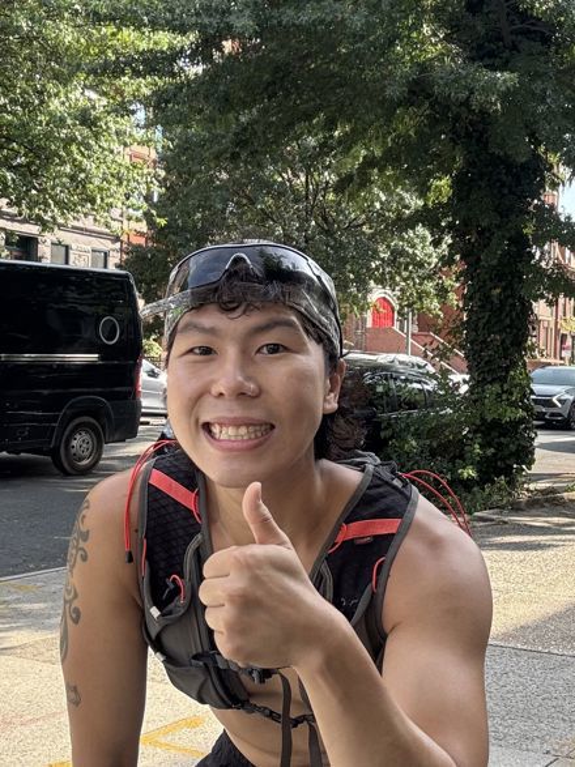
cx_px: 288
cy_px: 384
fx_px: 665
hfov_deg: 46.8
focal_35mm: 30
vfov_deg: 60.0
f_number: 1.9
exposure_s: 1/177
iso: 25
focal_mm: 2.69
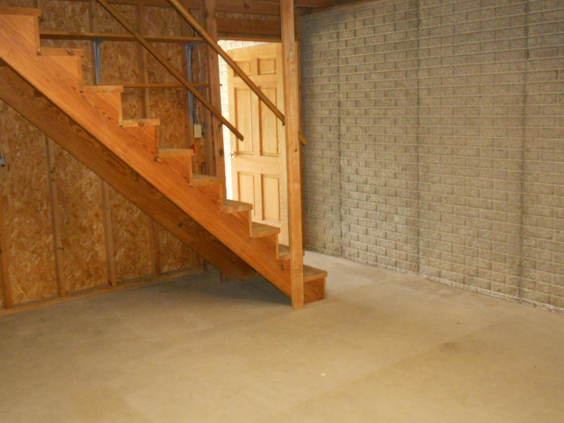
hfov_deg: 49.0
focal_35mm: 38
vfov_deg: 37.7
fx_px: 619
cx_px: 282
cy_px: 212
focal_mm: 6.9
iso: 640
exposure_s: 1/30
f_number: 3.9
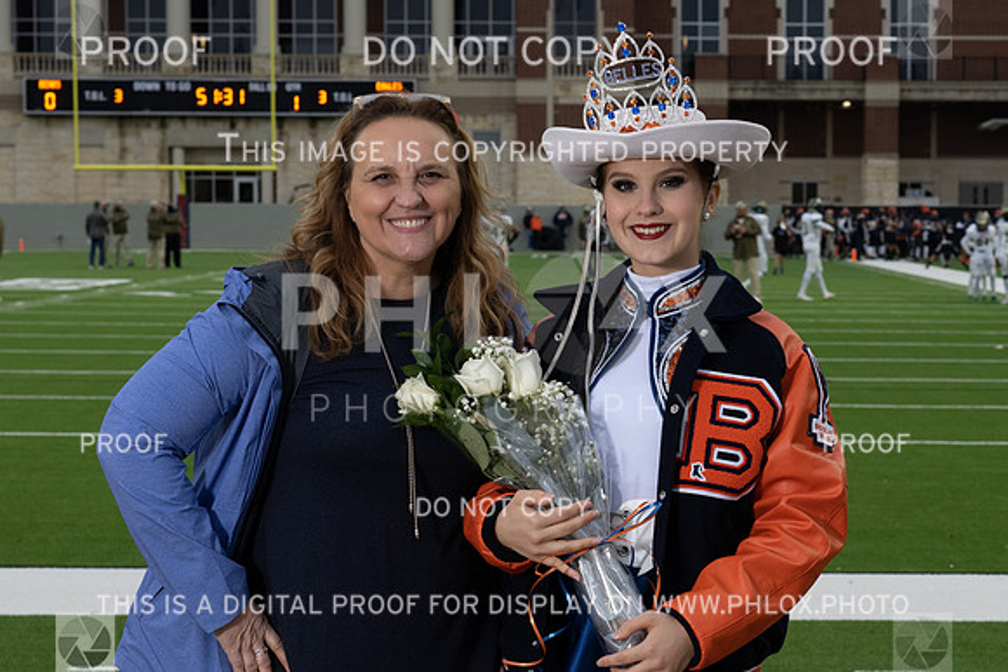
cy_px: 517
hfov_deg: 17.6
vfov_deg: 11.8
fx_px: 3242
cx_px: 733
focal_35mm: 116
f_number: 7.1
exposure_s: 1/125
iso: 250
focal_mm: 50
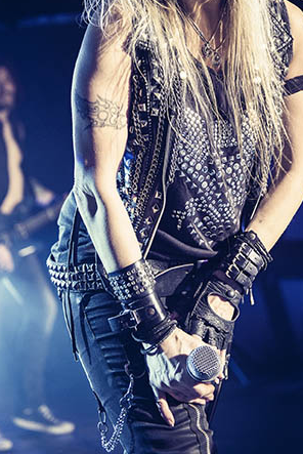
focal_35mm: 78
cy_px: 101
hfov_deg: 17.5
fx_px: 983
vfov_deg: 25.6
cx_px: 169
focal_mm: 48
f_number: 2.8
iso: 1000
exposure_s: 1/160
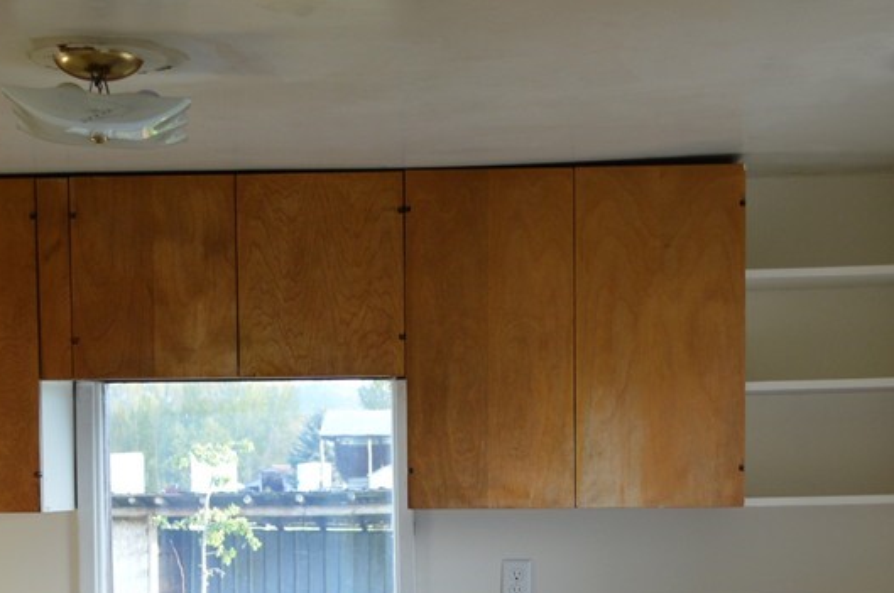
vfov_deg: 18.0
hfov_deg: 27.4
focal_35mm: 74
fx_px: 1835
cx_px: 406
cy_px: 578
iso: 400
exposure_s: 1/80
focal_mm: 24
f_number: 4.5
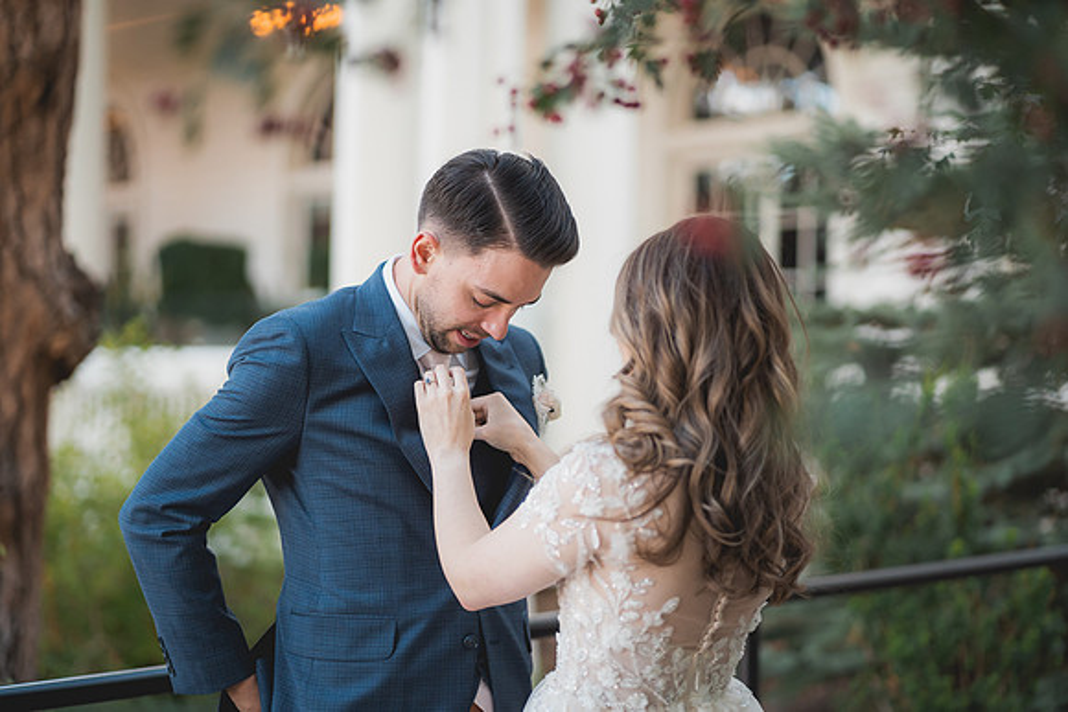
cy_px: 356
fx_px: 2593
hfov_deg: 23.3
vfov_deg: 15.7
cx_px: 534
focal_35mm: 87
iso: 1000
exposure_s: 1/1000
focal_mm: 85
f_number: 1.8
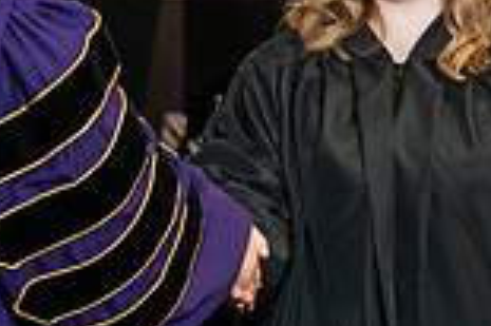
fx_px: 3570
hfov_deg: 7.9
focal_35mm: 262
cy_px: 21
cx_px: 209
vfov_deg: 5.2
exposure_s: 1/200
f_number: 5
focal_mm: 70
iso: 2500
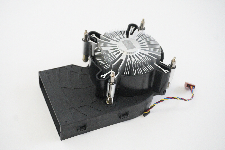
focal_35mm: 52
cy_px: 75
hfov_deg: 37.9
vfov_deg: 25.7
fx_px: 328
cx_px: 112
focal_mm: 35
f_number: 5.6
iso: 4000
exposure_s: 1/200
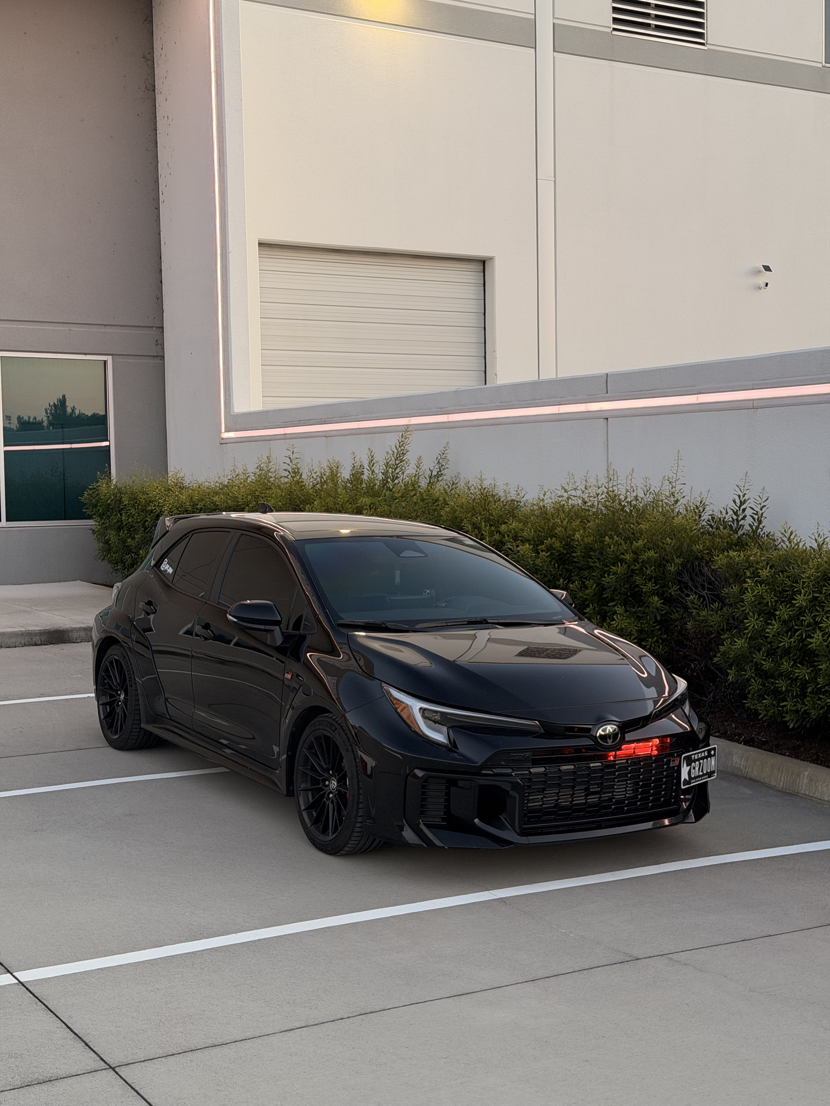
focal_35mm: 48
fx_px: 1535
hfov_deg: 30.3
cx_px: 415
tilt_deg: -3.1
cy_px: 553
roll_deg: +1.0
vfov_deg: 39.7
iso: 100
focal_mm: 6.76
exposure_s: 1/82
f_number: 1.78
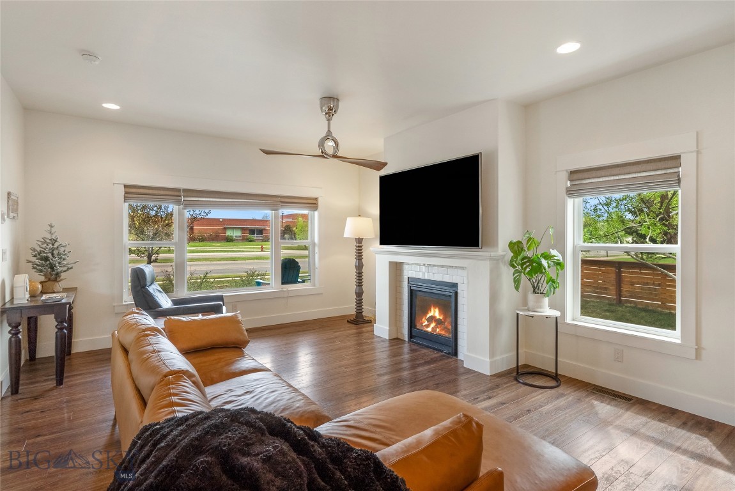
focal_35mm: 17
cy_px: 246
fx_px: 347
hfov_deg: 93.2
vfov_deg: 70.5
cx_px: 368
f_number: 11
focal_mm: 17
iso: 400
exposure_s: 1/13
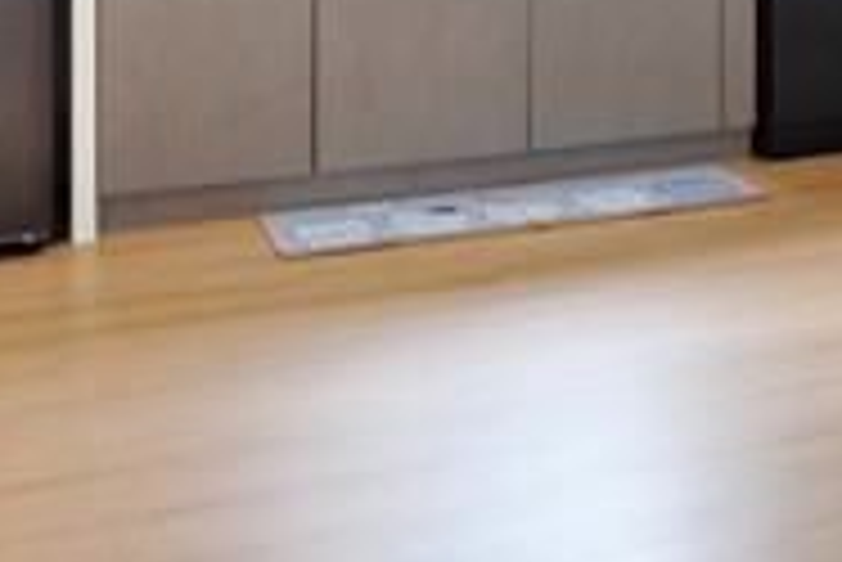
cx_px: 941
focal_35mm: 77
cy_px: -247
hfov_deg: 24.4
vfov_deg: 16.4
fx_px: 1802
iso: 400
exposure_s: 1/75
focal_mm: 16
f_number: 3.5
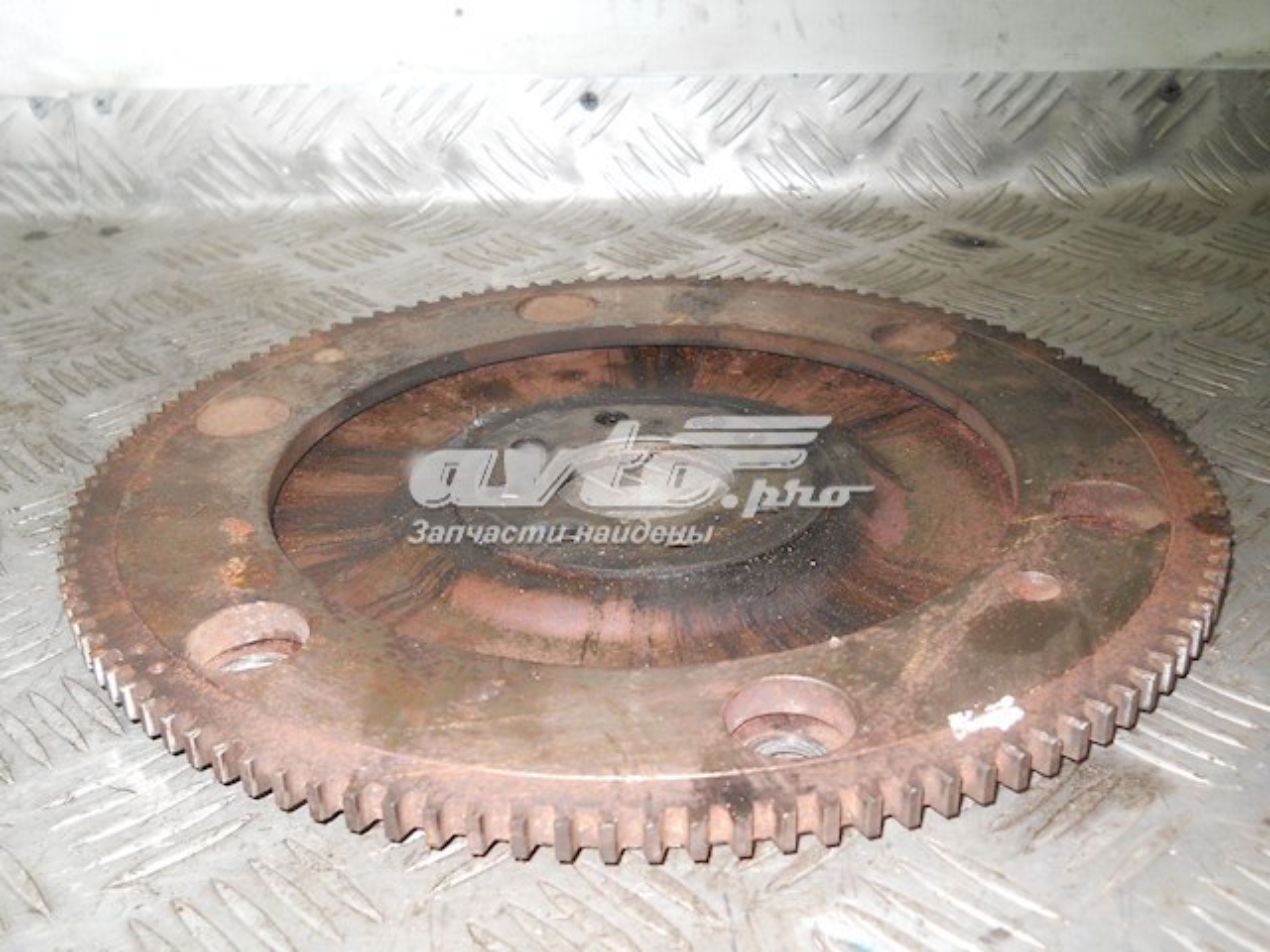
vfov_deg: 35.1
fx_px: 1504
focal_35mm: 41
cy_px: 476
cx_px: 635
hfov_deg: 45.8
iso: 100
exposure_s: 1/30
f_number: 3.1
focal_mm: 6.72
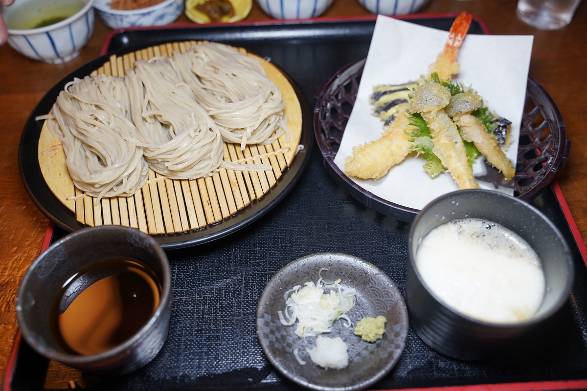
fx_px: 522
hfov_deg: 58.7
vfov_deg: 41.1
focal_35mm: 32
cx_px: 294
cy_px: 196
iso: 160
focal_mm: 32
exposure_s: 1/60
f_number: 4
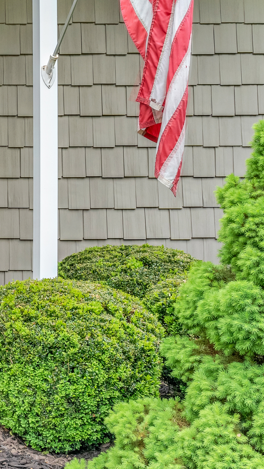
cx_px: -267
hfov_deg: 15.6
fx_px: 759
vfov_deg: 34.1
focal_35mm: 61
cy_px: 165
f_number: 8
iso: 800
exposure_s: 1/250
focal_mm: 23
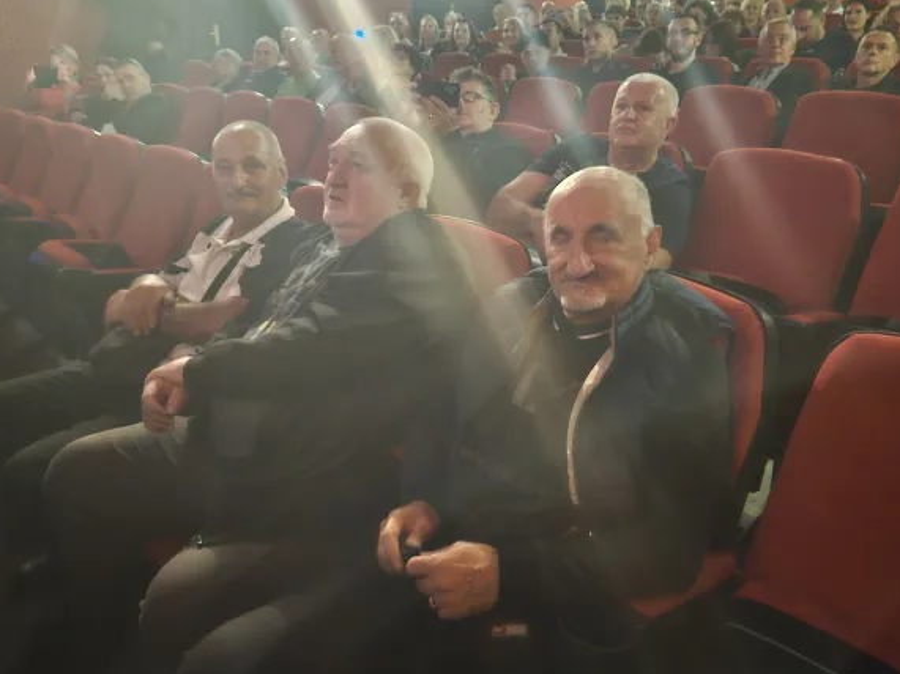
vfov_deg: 48.1
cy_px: 299
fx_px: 754
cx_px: 467
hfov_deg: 61.7
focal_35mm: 29
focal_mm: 5.4
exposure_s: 1/15
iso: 1000
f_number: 1.8
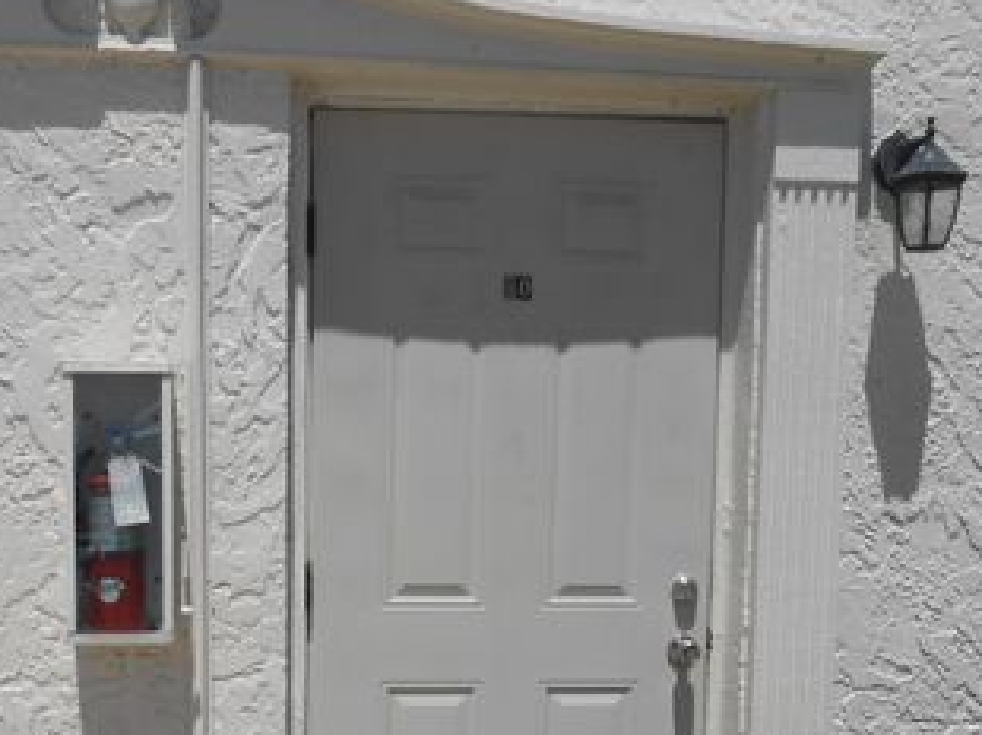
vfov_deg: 33.5
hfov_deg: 44.3
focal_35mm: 42
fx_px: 1191
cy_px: 562
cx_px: 339
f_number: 3.5
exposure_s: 1/2000
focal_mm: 4.6
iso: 80
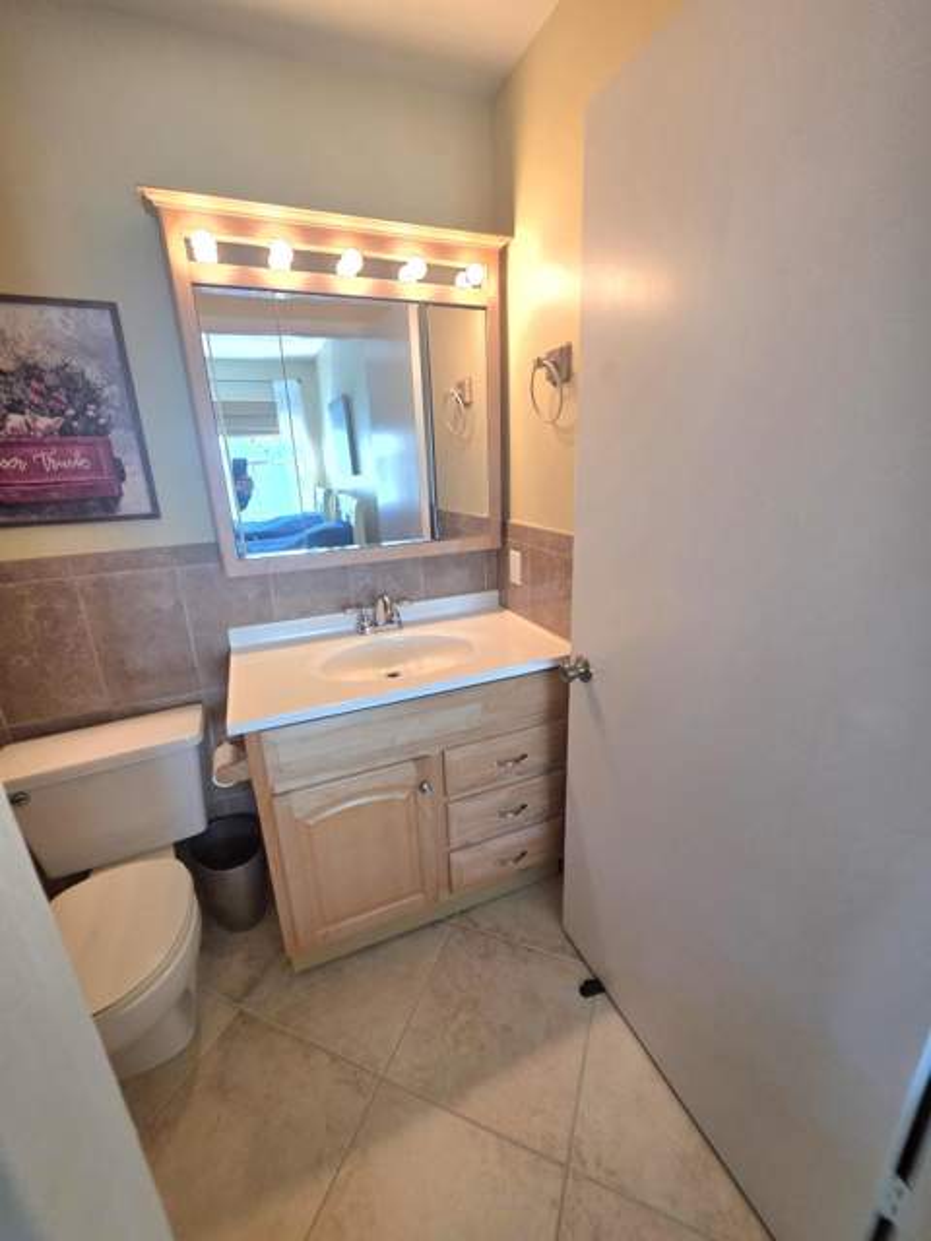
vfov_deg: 106.2
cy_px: 620
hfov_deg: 89.9
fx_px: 466
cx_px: 466
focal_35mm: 13
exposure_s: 1/120
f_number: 1.9
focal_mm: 2.2
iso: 200
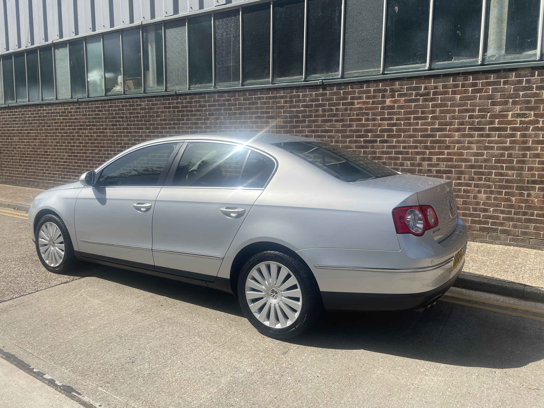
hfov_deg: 67.3
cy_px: 204
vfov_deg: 53.1
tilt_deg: -7.9
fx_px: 409
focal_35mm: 26
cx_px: 272
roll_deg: +0.3
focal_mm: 4.2
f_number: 1.6
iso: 32
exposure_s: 1/4292
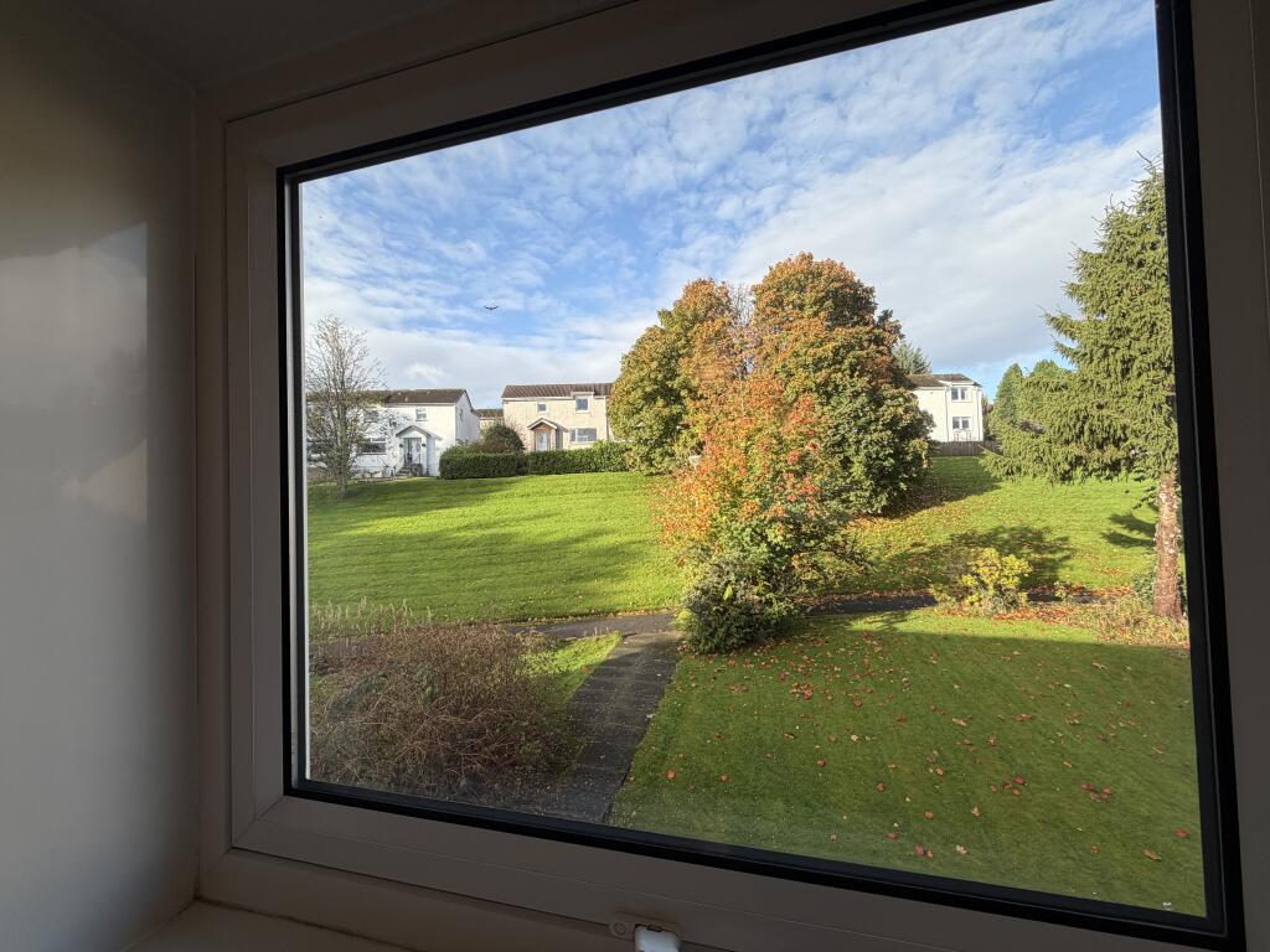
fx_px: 514
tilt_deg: +1.4
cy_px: 476
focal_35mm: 14
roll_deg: +1.8
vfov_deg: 85.7
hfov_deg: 102.1
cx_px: 635
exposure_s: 1/502
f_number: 2.2
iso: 40
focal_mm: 2.22
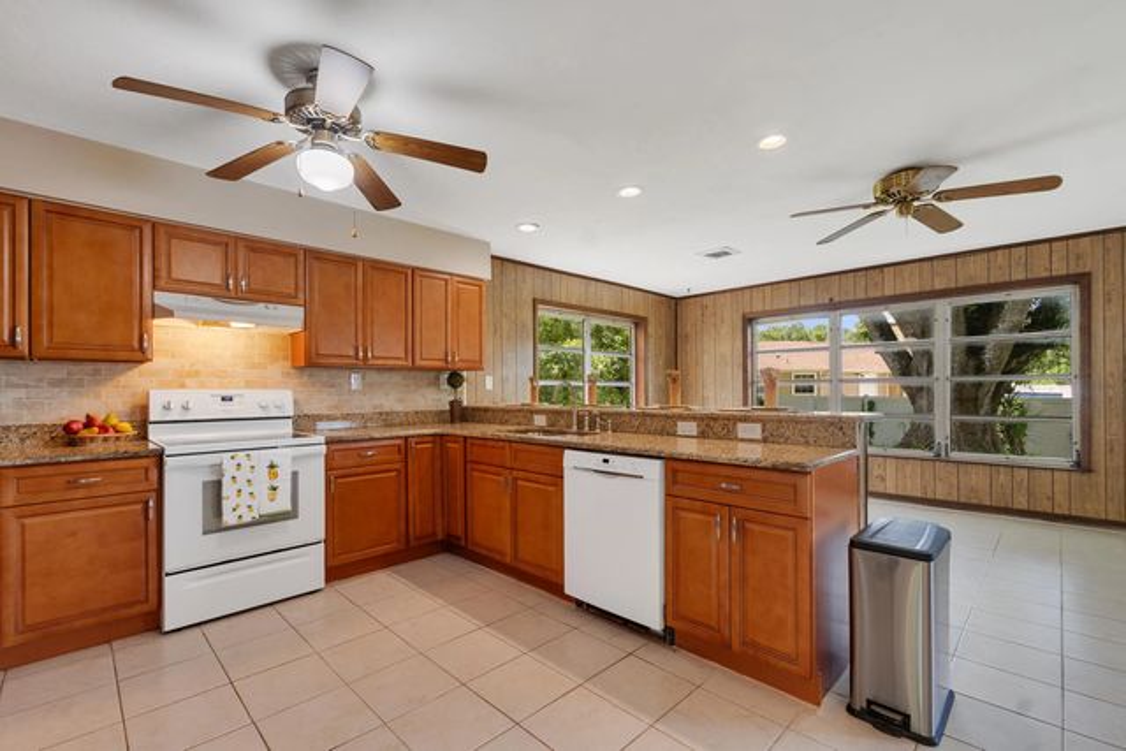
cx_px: 563
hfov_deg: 100.4
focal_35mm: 15
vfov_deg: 77.4
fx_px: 469
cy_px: 376
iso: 320
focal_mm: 10
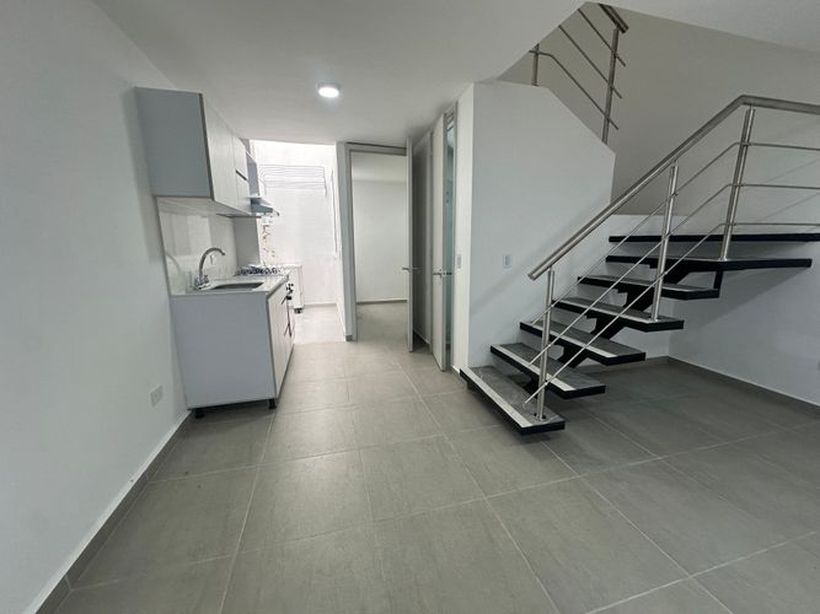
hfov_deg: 102.1
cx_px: 410
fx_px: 332
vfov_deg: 85.7
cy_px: 307
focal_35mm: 14
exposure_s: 1/120
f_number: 2.2
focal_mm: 2.22
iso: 160
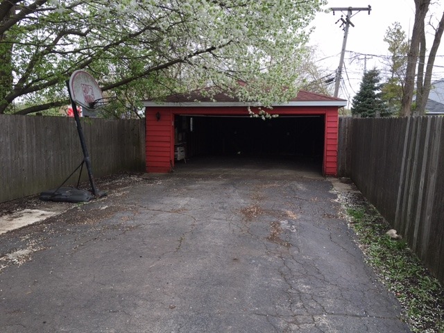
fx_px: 372
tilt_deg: -6.8
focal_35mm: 29
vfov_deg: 48.2
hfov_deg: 61.7
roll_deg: -0.9
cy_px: 166
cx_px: 222
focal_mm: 4.15
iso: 25
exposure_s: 1/245
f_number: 2.2
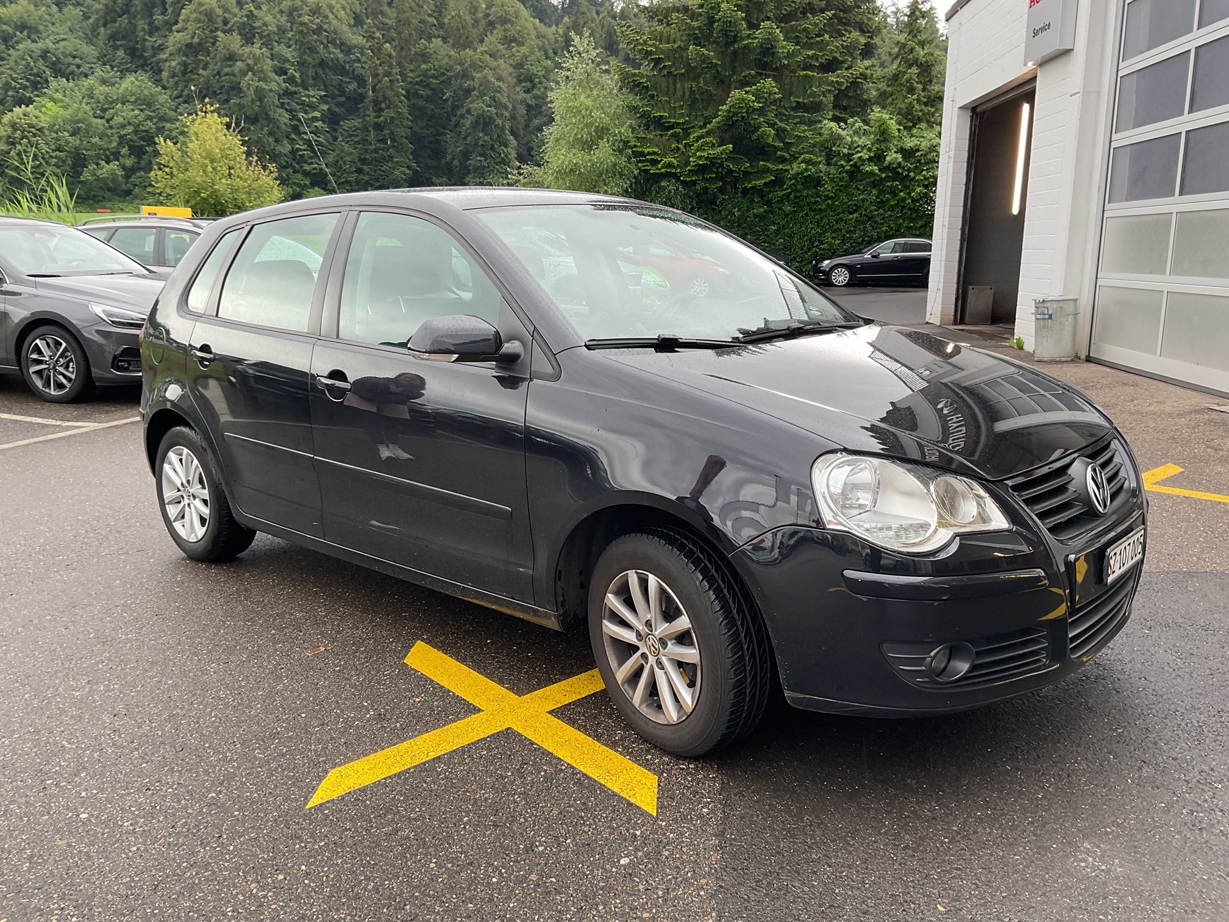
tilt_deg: -11.1
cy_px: 461
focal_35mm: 29
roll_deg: -2.4
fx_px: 1030
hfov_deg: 61.7
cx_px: 614
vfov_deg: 48.2
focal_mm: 3
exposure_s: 1/111
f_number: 1.8
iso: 16
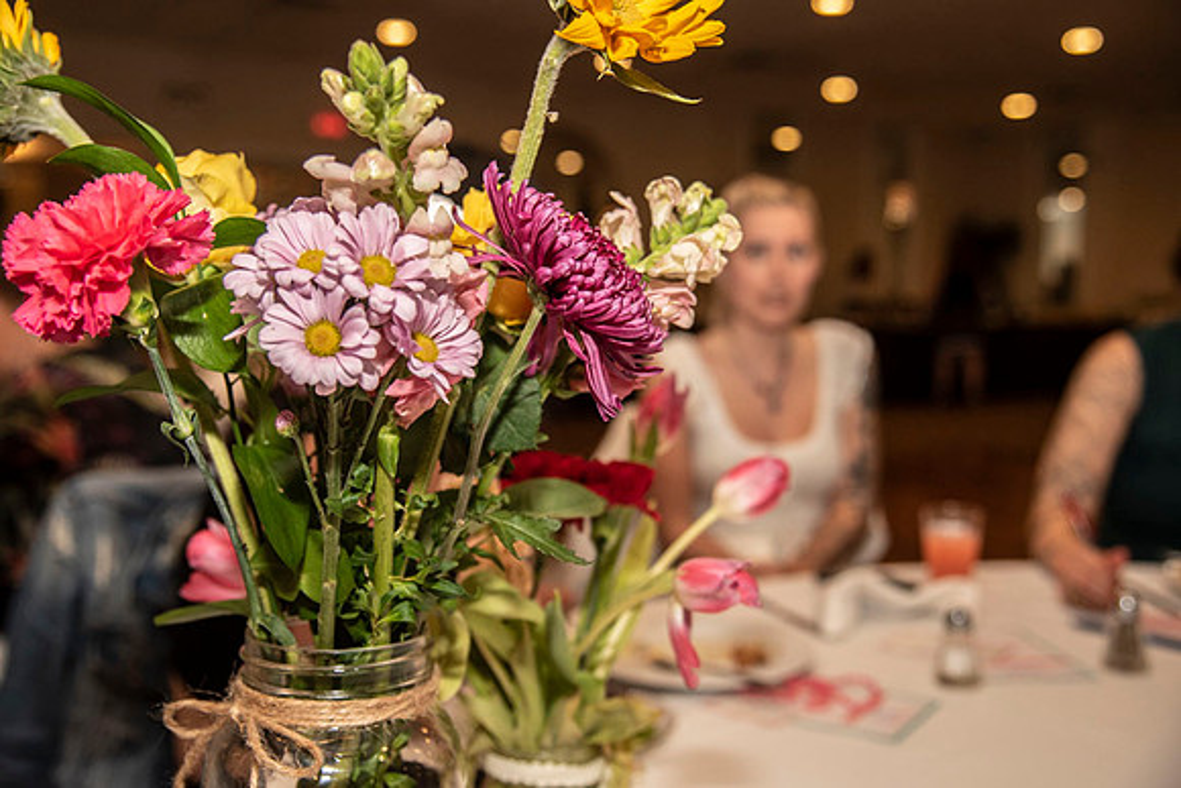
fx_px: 1312
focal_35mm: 40
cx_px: 590
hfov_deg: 48.4
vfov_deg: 33.4
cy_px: 394
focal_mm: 40
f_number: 4
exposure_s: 1/200
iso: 1000
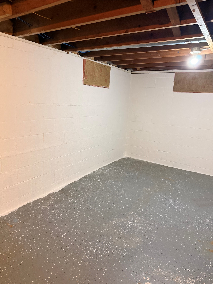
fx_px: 197
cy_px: 142
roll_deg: -4.2
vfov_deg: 71.6
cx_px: 106
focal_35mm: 24
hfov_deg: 56.8
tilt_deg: -10.5
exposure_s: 1/60
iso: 500
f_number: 1.78
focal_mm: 6.76
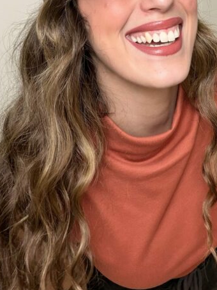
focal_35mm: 53
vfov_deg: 35.3
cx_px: 154
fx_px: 443
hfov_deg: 27.3
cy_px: 70
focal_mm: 2.71
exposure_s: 1/60
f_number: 1.9
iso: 160
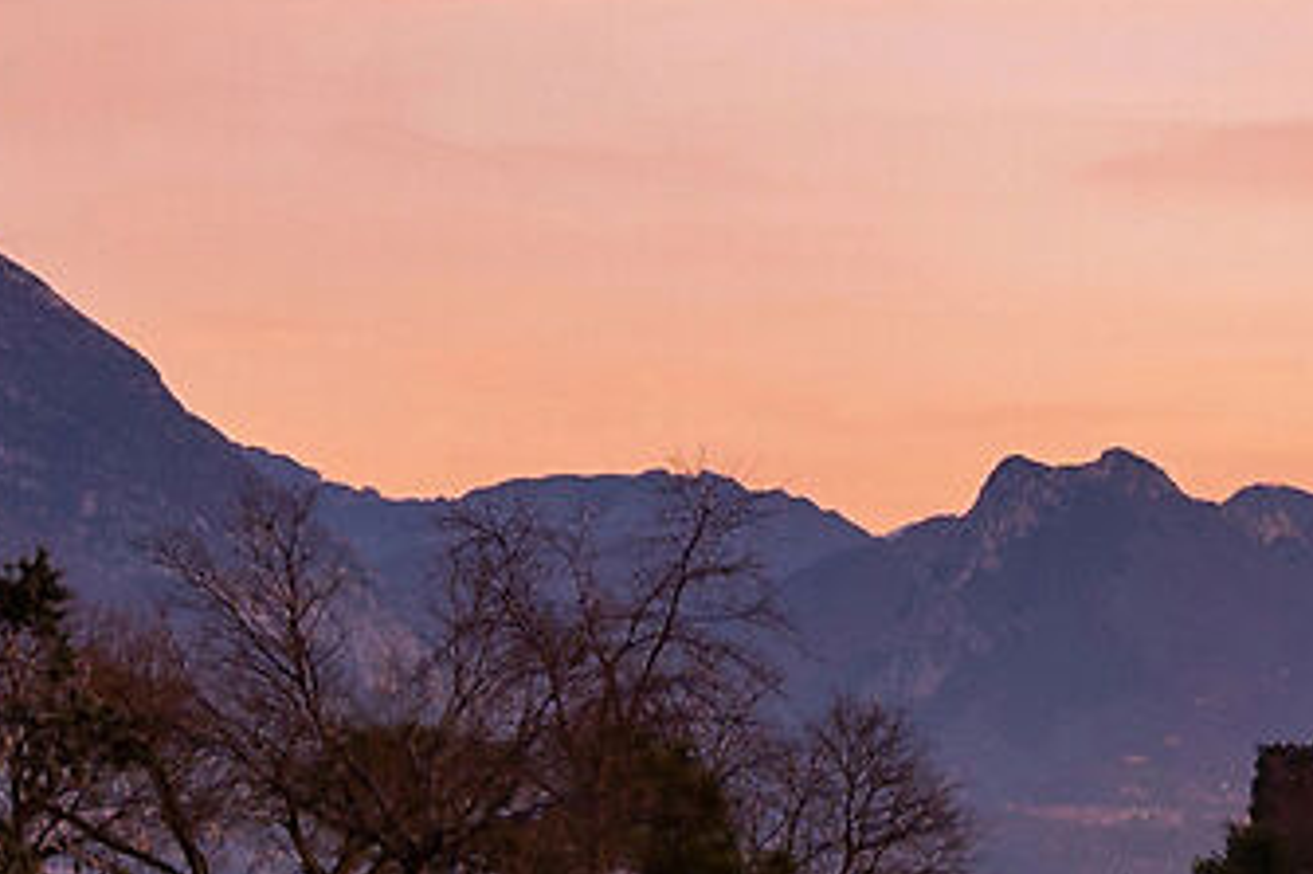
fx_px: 7837
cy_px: 876
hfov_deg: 9.5
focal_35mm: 215
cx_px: 1321
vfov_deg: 6.4
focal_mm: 30
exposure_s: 1/13
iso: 100
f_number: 11
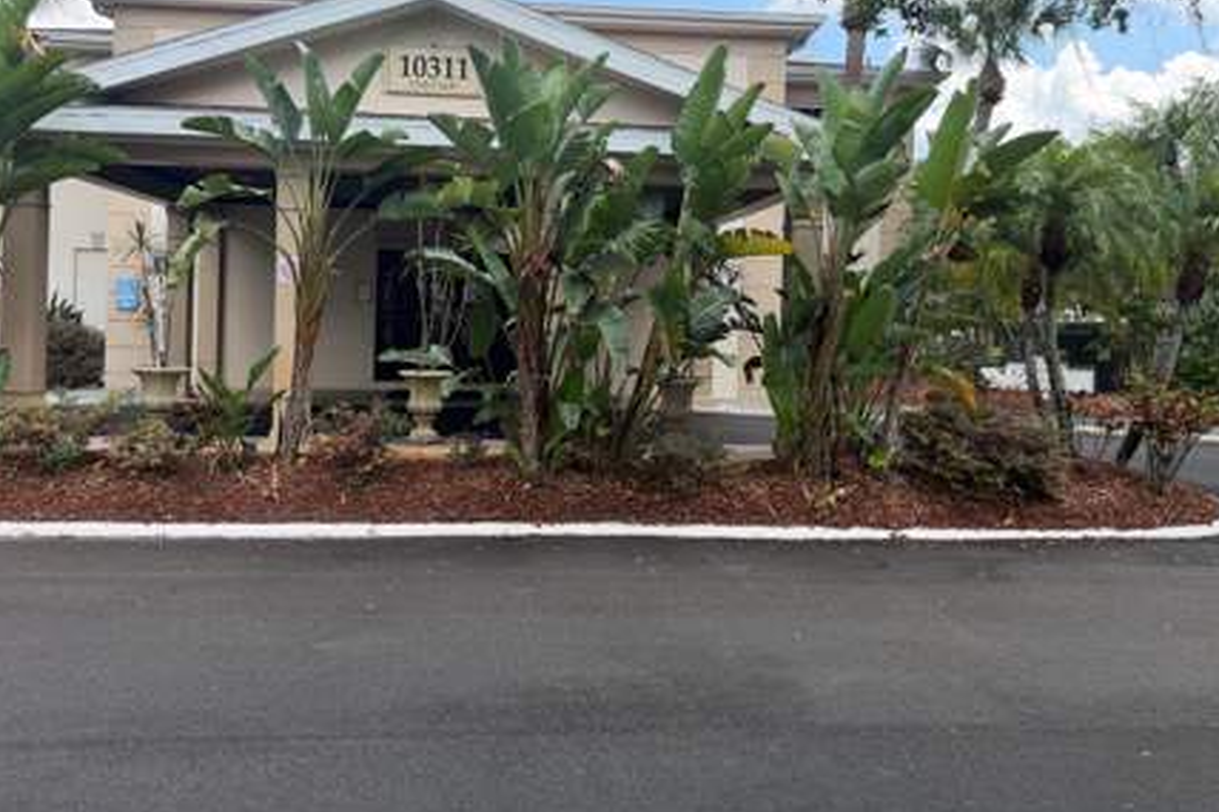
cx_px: 564
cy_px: 311
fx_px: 948
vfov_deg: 46.0
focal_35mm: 28
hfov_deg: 65.4
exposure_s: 1/2053
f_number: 1.78
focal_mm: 6.76
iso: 100
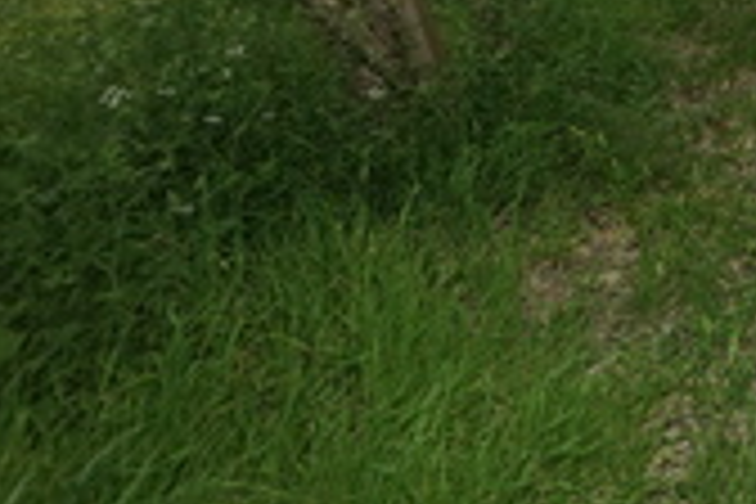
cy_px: -286
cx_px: 1251
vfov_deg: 20.0
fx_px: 1197
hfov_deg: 23.8
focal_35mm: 57
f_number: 4
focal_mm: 10
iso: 100
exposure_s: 1/160
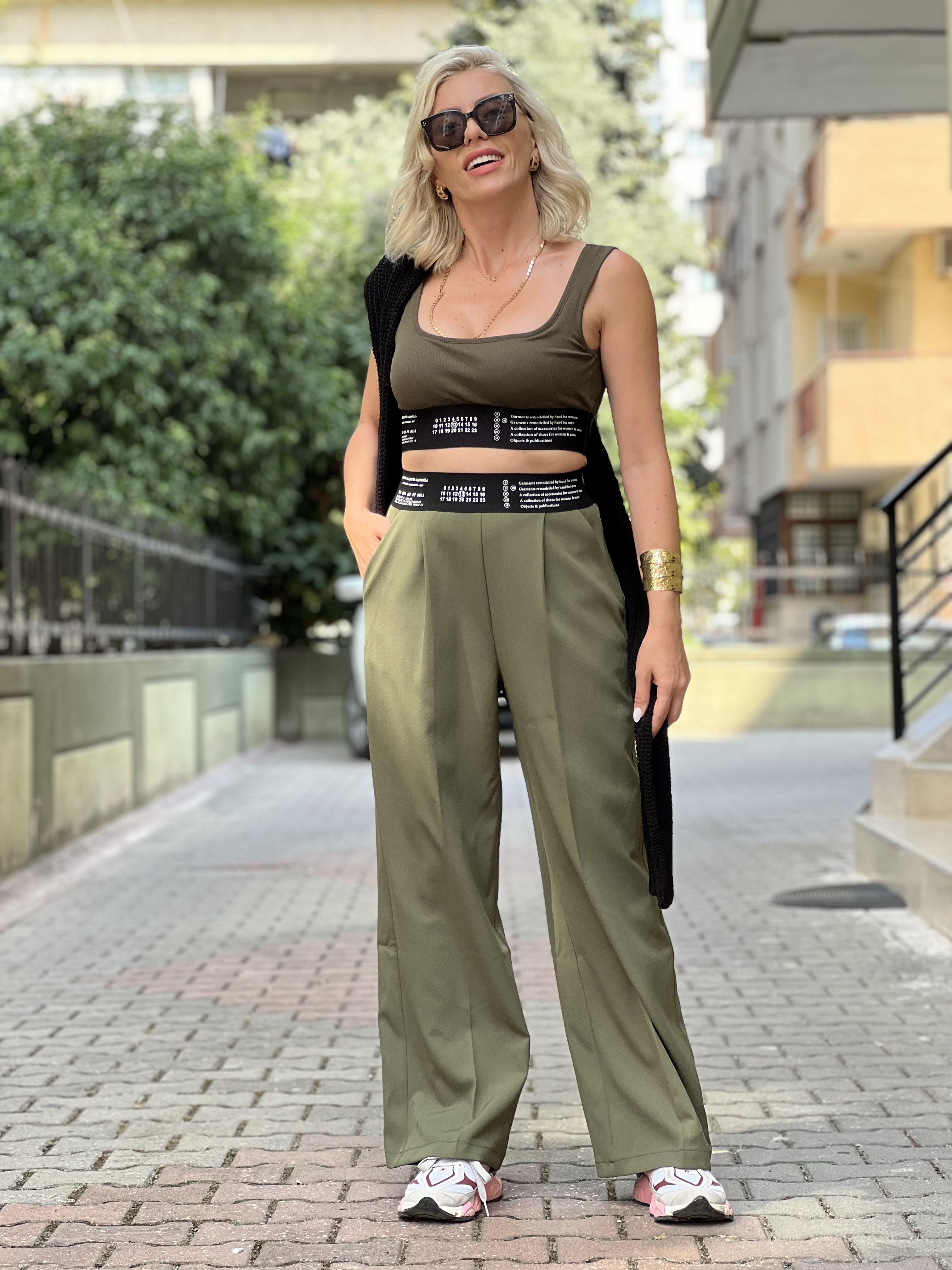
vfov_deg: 25.3
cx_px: 476
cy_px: 635
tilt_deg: +1.6
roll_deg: +0.4
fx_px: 2824
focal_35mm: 77
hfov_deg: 19.1
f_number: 2.8
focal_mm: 9
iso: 50
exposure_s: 1/121
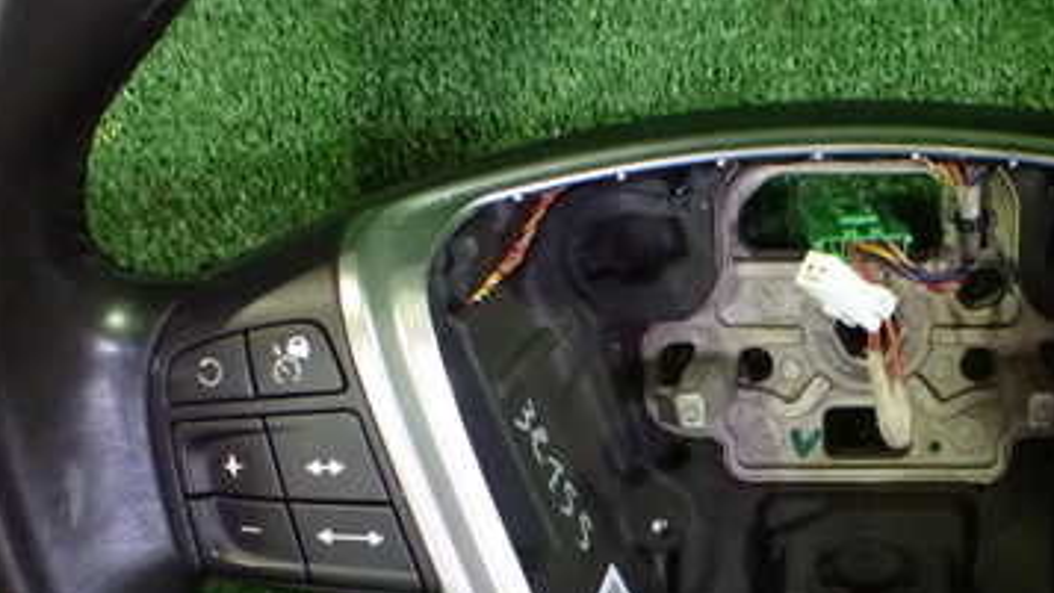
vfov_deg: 21.3
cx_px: 868
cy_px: 543
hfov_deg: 36.3
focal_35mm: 55
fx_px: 1537
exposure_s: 1/30
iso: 1600
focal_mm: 5.4
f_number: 2.3
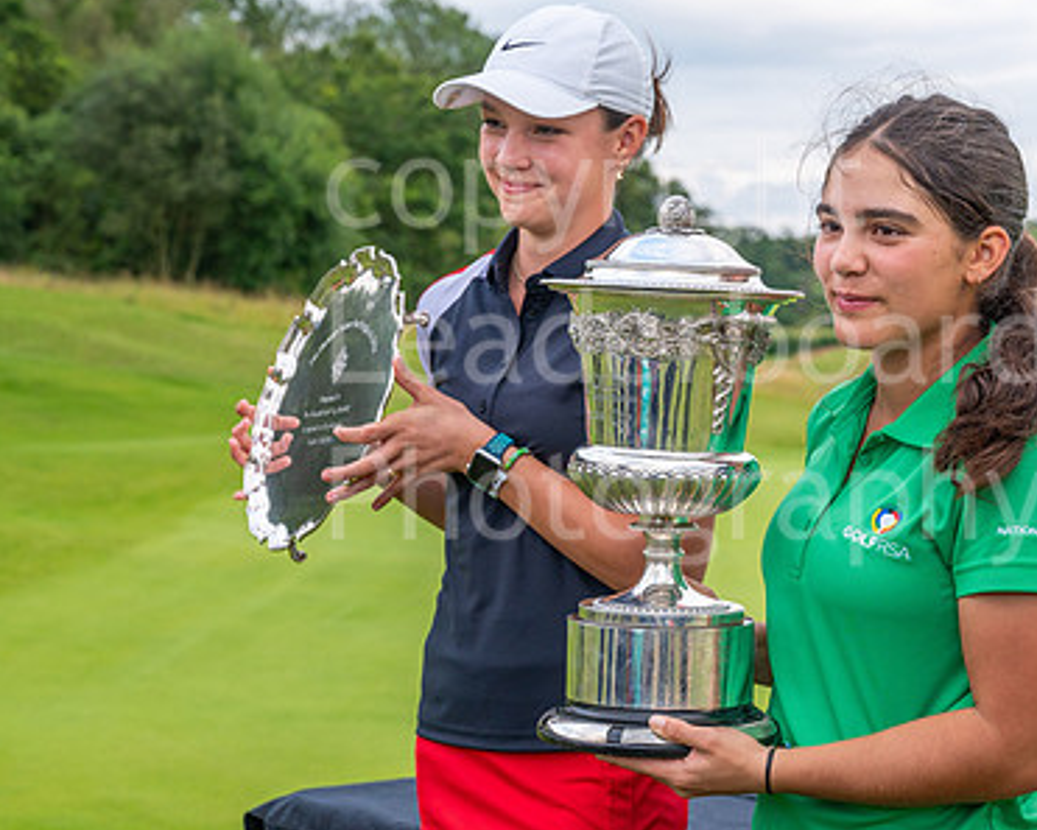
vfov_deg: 18.1
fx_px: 2609
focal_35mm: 85
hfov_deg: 22.4
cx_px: 693
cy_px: 363
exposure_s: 1/250
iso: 400
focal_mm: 58
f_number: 5.6
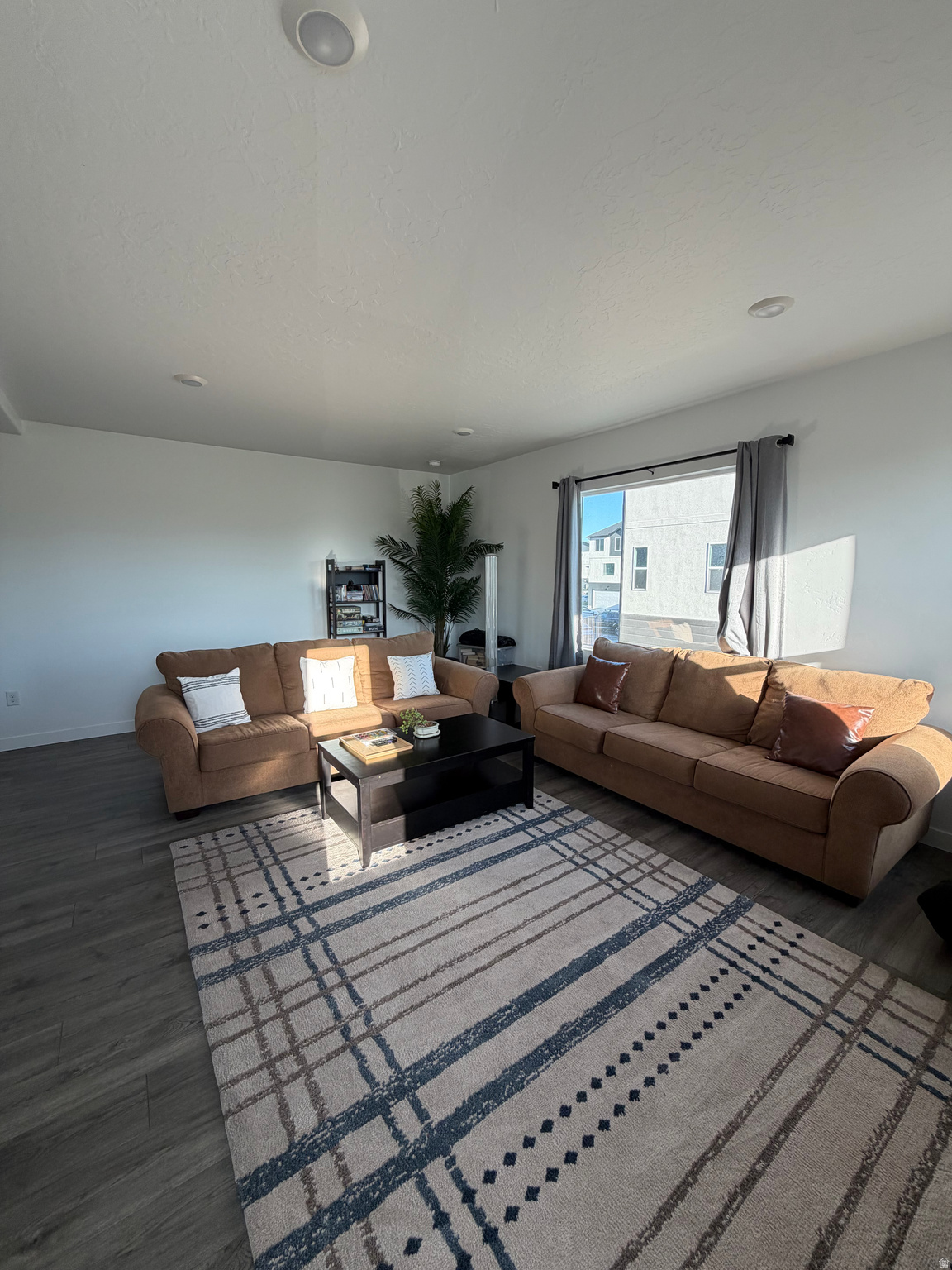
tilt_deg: -7.3
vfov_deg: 102.1
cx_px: 476
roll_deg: -0.3
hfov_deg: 85.7
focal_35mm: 14
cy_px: 635
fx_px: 513
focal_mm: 2.22
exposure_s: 1/121
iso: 80
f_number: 2.2
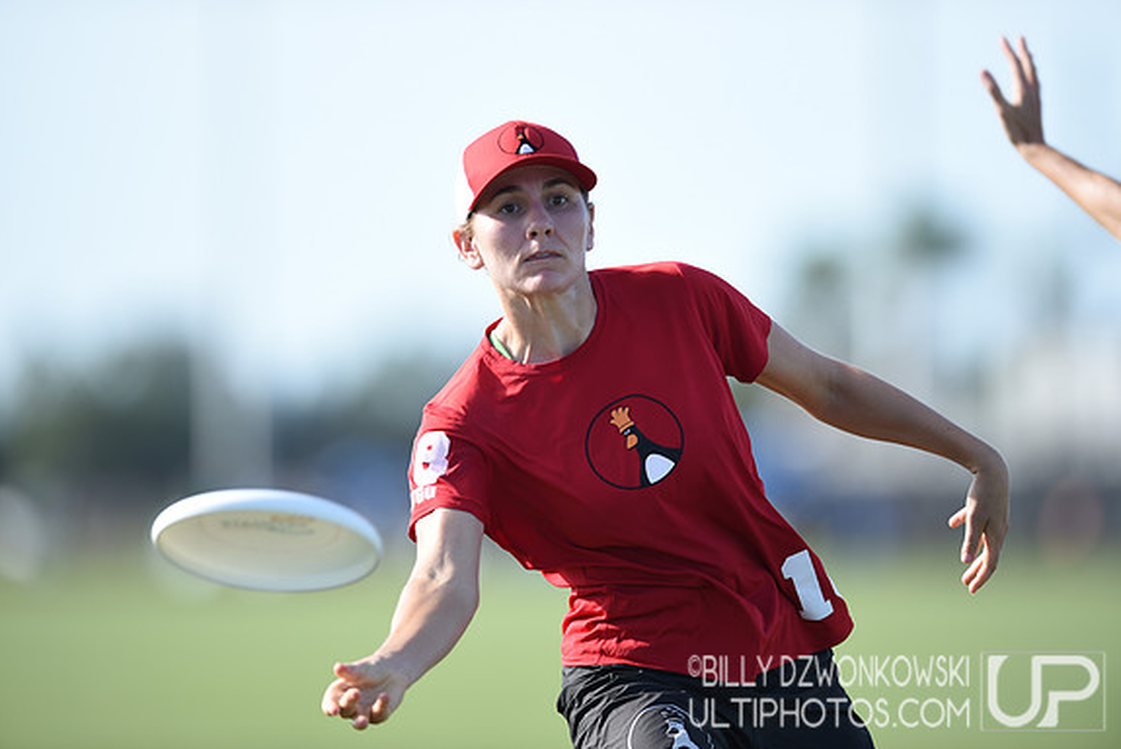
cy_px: 374
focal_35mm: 403
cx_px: 563
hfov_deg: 5.1
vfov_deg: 3.4
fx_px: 12555
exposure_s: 1/640
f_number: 2.8
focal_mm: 400
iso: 100
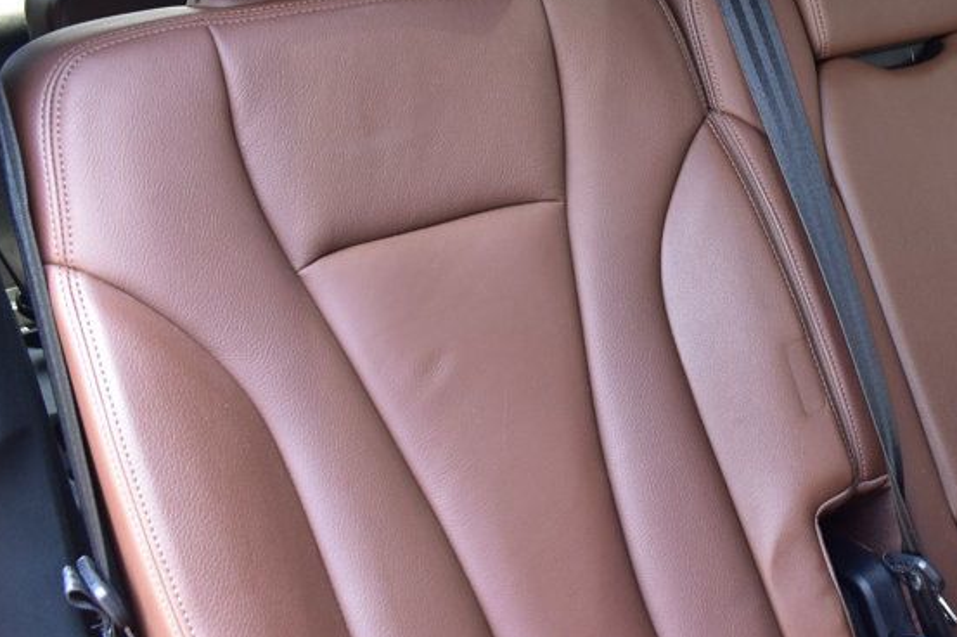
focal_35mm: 50
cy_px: 218
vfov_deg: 26.8
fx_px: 1328
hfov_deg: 37.6
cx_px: 819
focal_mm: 18
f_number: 7.1
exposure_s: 1/25
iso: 400
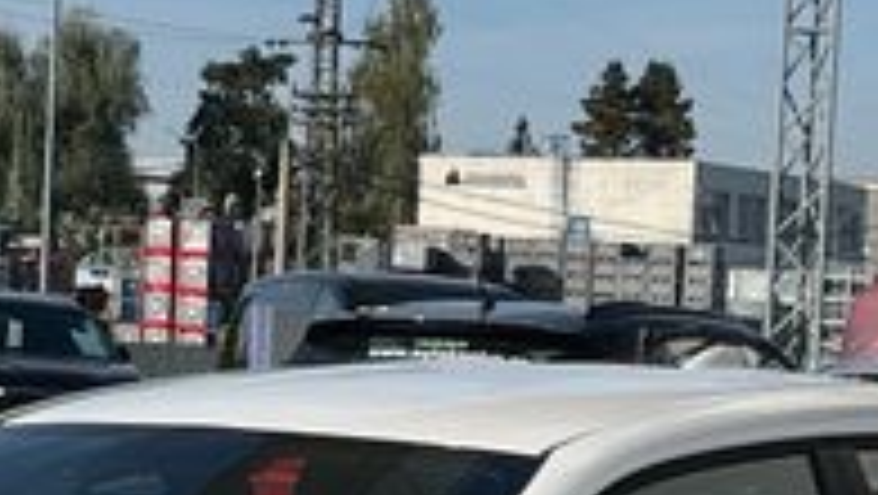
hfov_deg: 14.3
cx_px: 135
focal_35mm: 149
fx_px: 3471
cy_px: 266
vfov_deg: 8.2
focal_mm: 5.1
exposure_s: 1/5556
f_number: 1.6
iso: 50
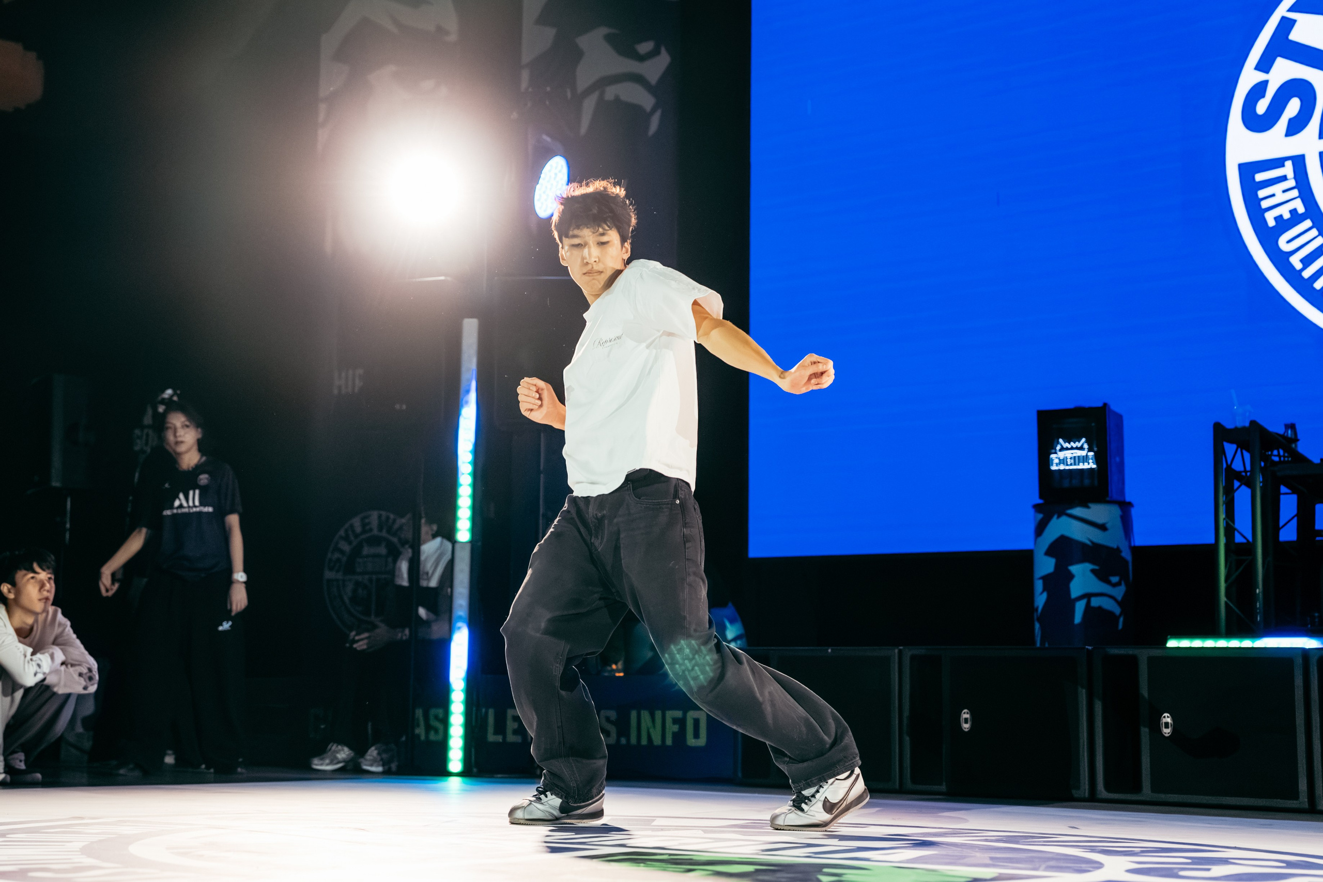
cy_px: 441
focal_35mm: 56
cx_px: 545
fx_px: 2075
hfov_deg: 35.3
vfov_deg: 24.0
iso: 3200
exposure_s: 1/800
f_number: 2.8
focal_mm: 48
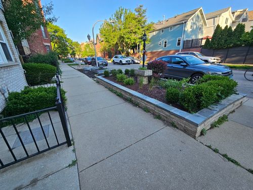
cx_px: 126
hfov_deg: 106.2
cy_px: 95
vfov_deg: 89.9
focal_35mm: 13
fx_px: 95
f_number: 2.2
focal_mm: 2.2
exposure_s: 1/346
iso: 50
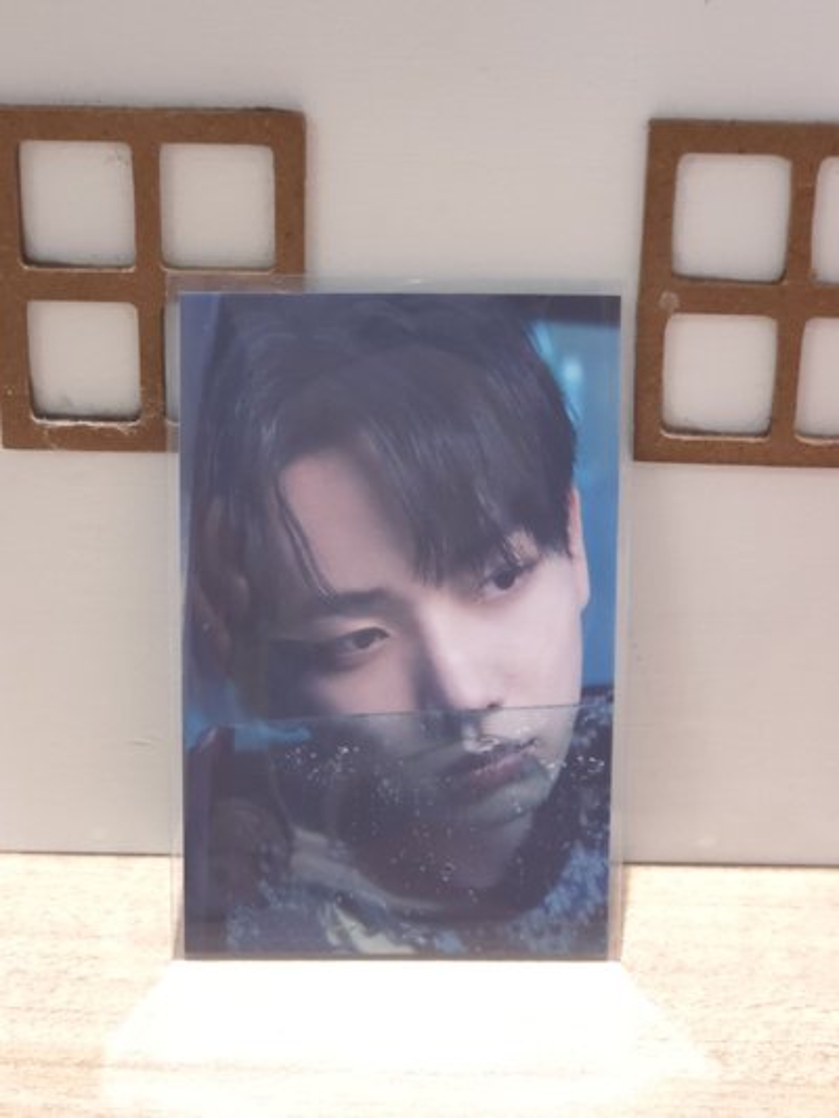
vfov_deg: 28.2
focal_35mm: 69
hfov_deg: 21.3
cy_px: 559
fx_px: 2229
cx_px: 420
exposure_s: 1/30
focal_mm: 7
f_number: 2.4
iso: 320
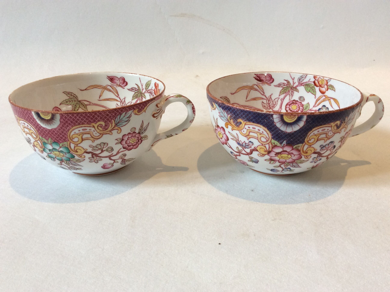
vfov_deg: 44.1
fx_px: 360
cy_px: 146
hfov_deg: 56.9
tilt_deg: -25.7
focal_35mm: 32
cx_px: 195
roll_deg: +2.3
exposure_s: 1/25
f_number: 2.4
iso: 64
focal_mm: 3.3
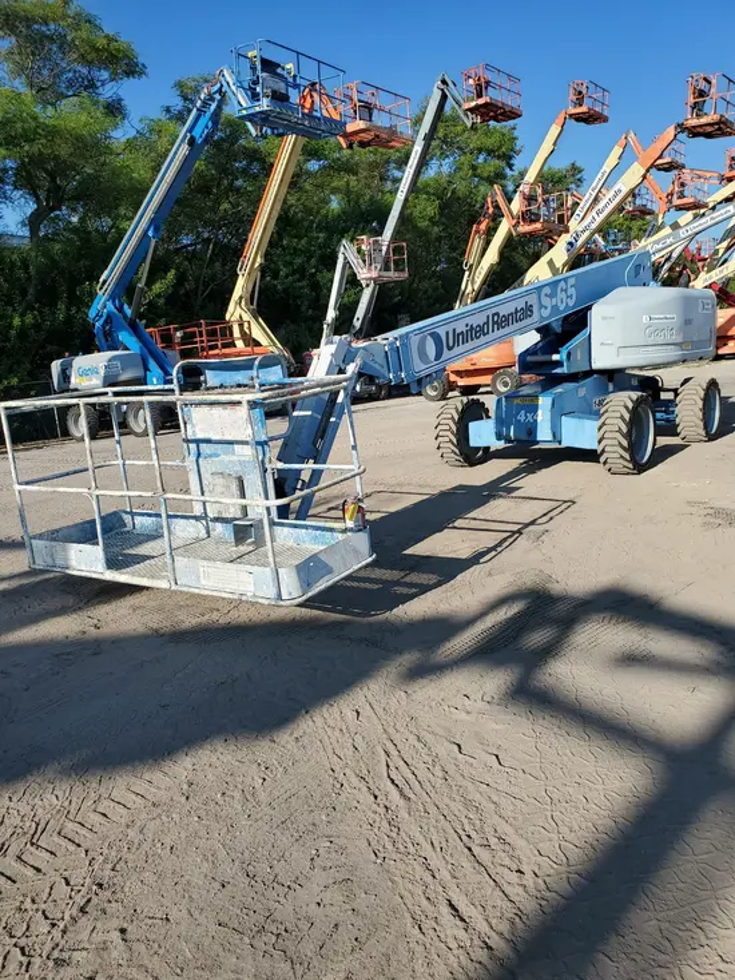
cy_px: 490
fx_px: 736
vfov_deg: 67.3
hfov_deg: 53.1
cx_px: 368
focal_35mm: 26
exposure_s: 1/1308
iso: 50
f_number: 2.4
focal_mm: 4.3
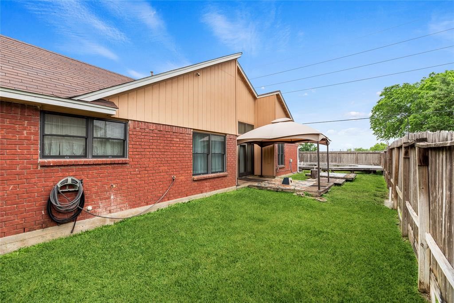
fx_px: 177
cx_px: 227
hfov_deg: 104.2
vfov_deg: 81.2
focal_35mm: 14
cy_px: 152
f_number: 8
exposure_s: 1/160
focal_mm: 14
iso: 100
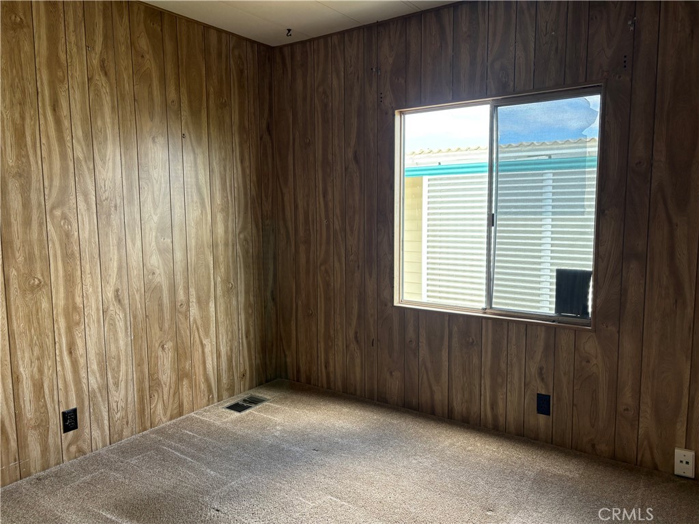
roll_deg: +0.8
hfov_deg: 67.3
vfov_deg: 53.1
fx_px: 525
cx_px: 350
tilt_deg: -5.6
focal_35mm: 26
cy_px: 262
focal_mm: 5.96
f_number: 1.6
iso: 80
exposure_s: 1/121
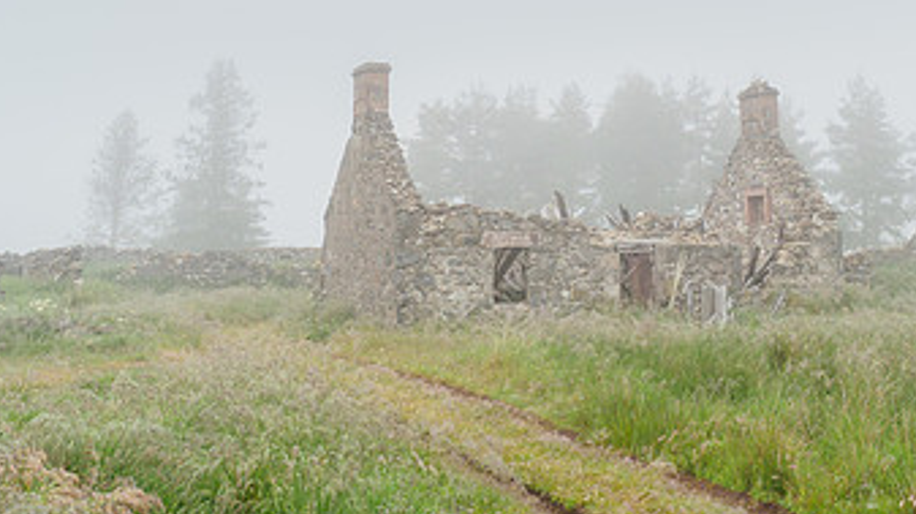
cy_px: -6
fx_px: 1092
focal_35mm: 45
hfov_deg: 45.2
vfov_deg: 25.1
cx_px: 554
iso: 200
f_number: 5.6
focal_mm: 12
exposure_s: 1/250
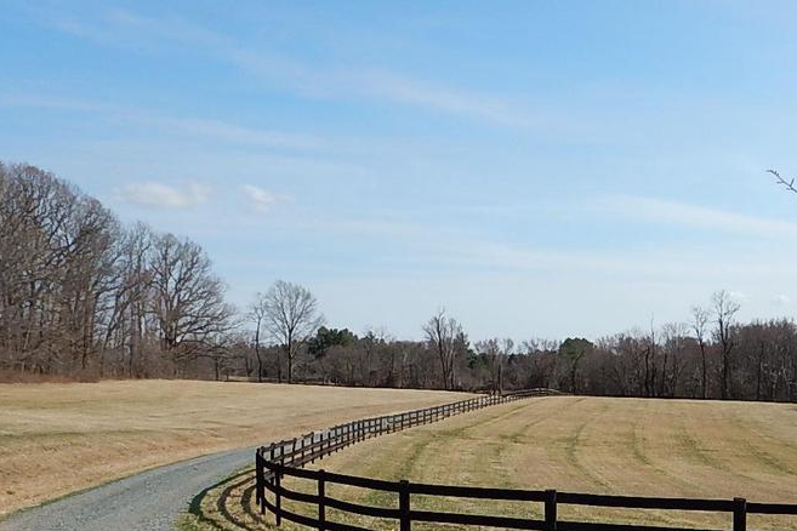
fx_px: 1040
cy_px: 456
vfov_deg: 27.8
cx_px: 508
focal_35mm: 47
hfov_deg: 41.5
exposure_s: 1/1250
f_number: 4.1
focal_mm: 5.1
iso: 125
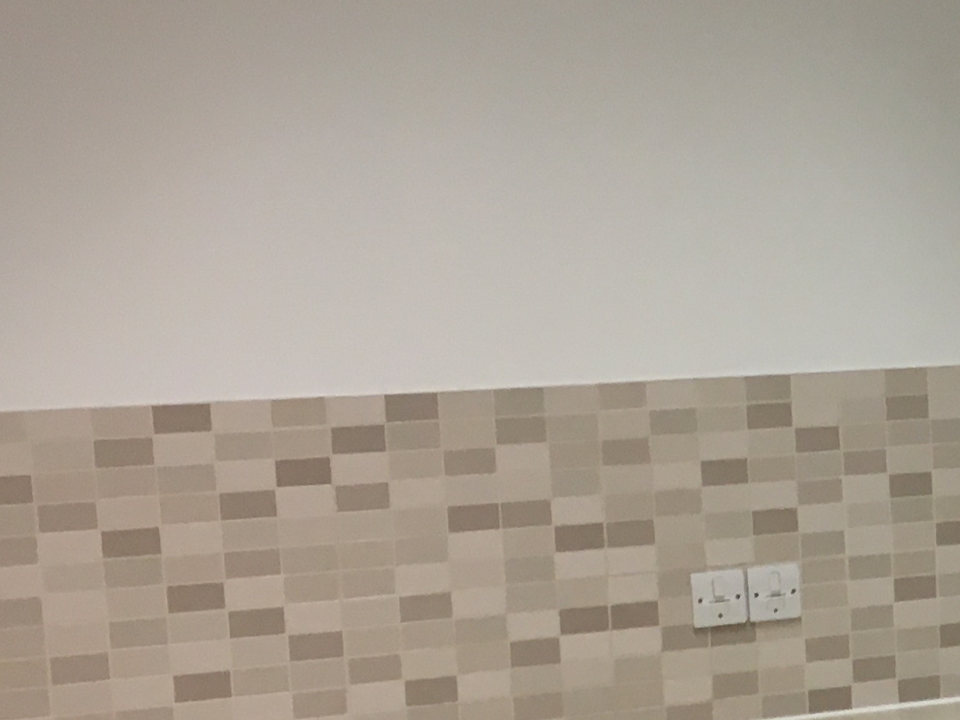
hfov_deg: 19.4
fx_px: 2551
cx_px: 1301
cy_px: 545
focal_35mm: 92
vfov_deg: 16.0
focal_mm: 4.15
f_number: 2.2
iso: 80
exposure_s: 1/33
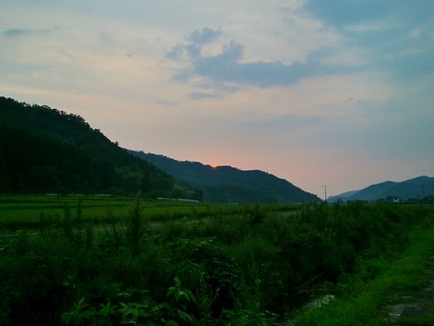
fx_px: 464
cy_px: 158
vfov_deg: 38.7
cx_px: 211
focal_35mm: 37
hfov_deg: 50.1
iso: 64
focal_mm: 5.58
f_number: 2.8
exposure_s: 1/400
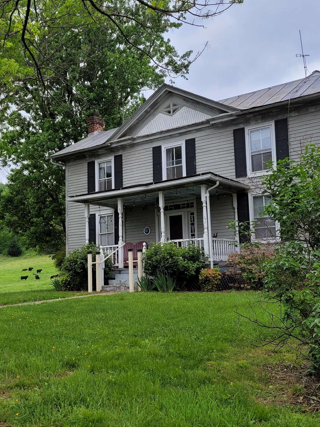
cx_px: 111
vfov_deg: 45.8
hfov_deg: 34.9
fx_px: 505
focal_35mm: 41
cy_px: 219
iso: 40
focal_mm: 5.4
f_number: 1.8
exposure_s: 1/927
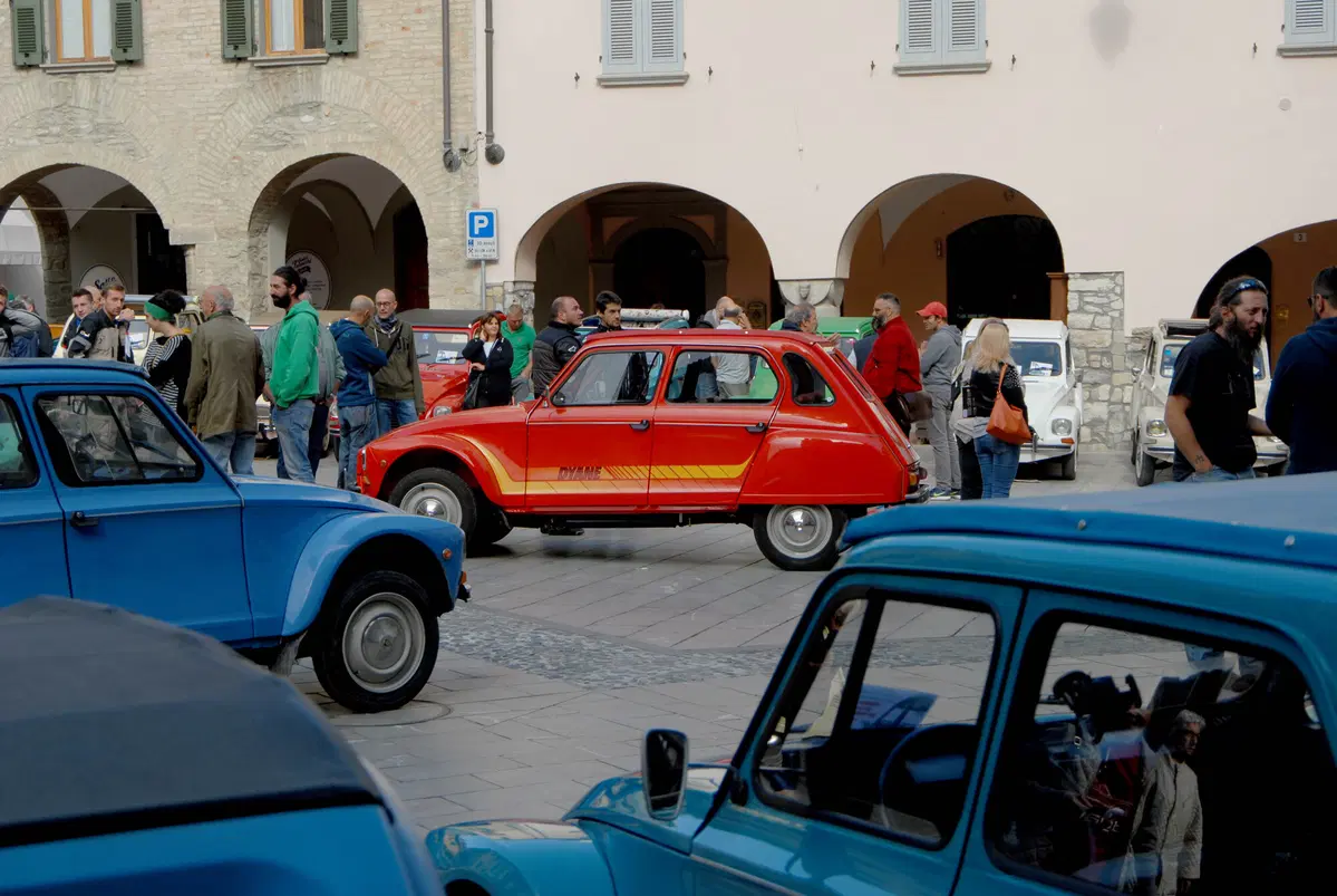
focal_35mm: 75
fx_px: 2789
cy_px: 448
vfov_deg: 18.2
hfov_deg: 27.0
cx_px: 668
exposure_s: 1/200
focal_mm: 50
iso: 100
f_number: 7.1
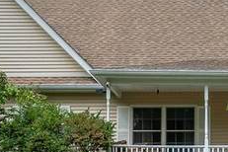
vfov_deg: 16.2
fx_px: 526
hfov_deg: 23.3
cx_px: 238
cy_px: 145
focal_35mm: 83
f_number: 5.6
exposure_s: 1/125
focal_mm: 10
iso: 100
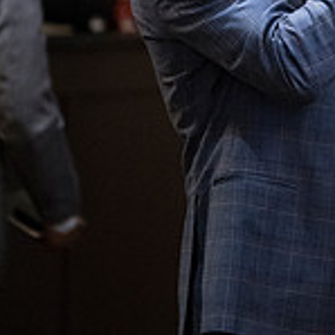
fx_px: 5628
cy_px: -90
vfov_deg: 3.4
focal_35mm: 514
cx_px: 277
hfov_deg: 3.4
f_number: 2.8
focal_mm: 200
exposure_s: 1/160
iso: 6400
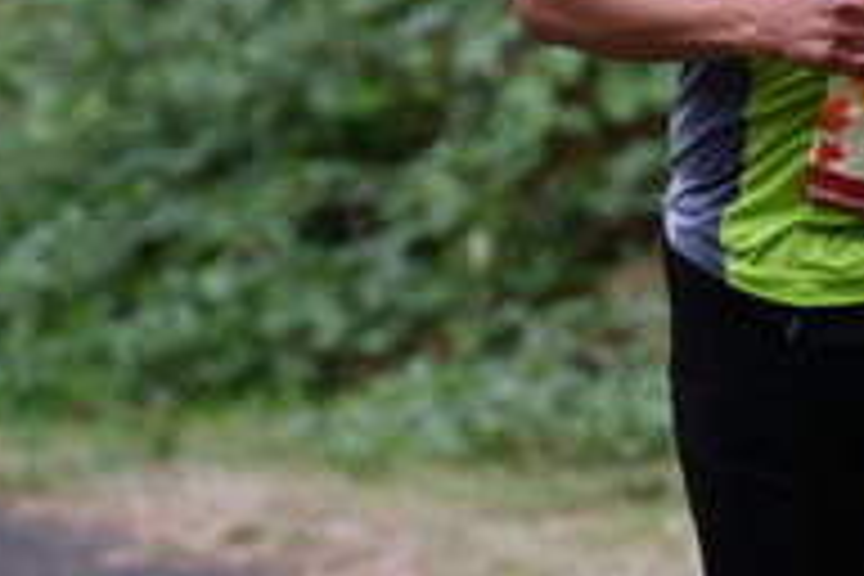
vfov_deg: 2.4
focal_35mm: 574
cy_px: -106
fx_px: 13775
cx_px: 806
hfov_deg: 3.6
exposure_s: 1/250
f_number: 6.3
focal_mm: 200
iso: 450
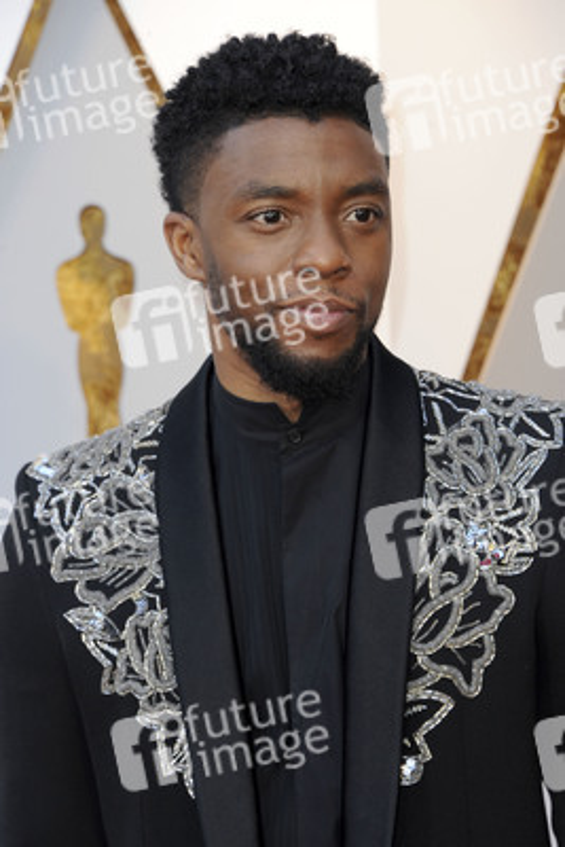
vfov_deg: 10.3
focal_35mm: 200
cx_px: 282
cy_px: 424
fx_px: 4704
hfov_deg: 6.9
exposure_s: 1/200
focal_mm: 200
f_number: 7.1
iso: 1000
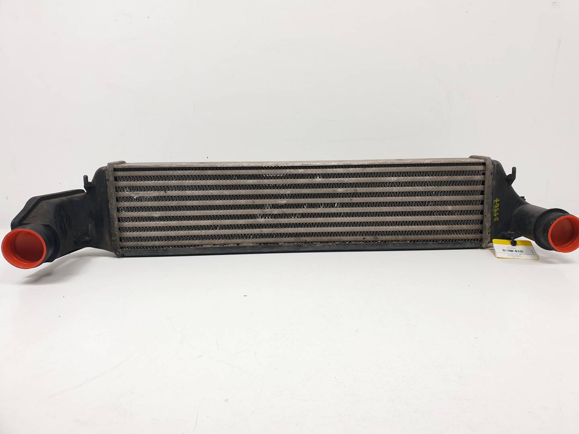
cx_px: 290
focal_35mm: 26
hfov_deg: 67.3
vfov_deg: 53.1
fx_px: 435
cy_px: 217
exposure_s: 1/257
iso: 50
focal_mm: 4.3
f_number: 2.4
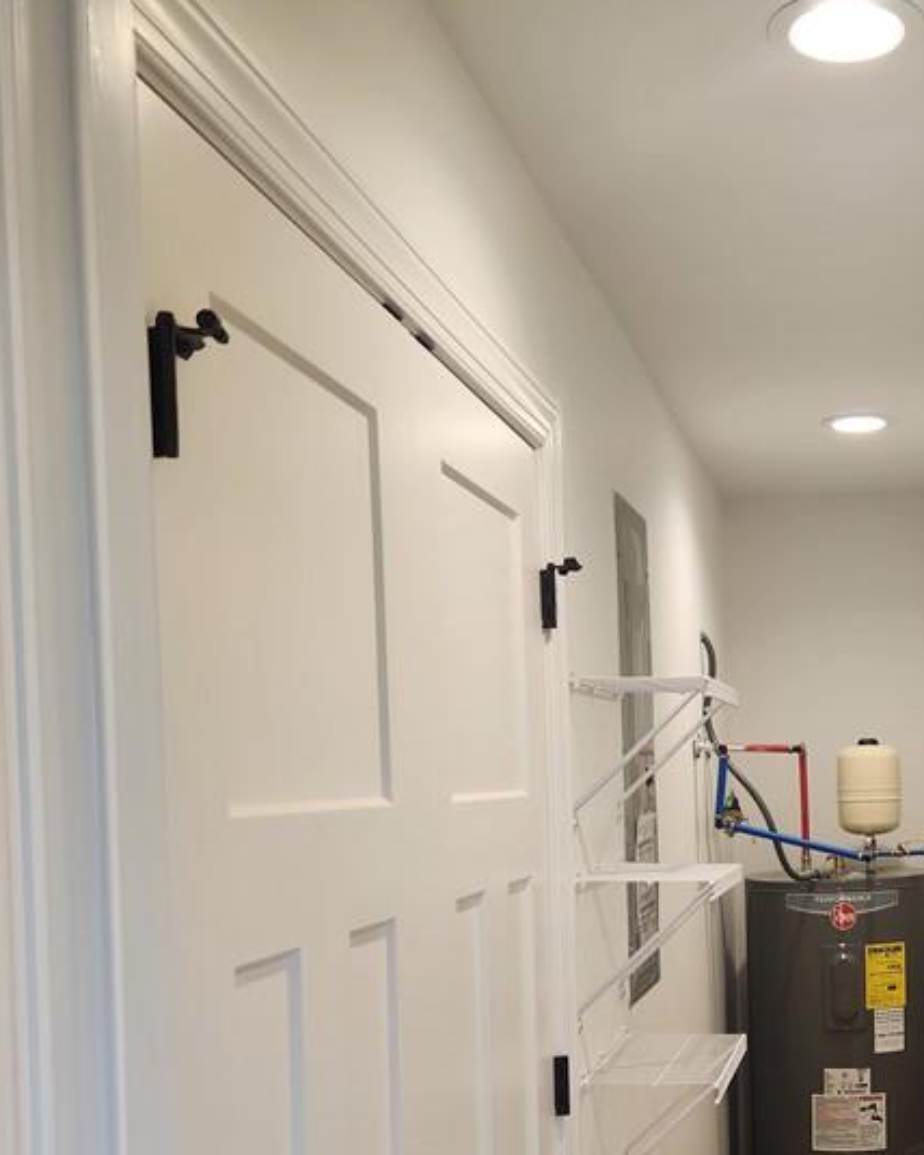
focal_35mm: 43
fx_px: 1470
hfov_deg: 32.9
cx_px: 853
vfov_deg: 42.1
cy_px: 810
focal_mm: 5.4
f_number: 1.8
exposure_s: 1/120
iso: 125
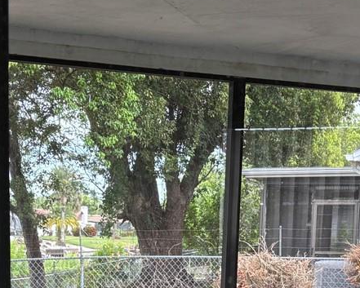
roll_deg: -0.9
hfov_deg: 20.8
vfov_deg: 15.8
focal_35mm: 92
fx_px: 980
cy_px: 386
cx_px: 141
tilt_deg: -9.8
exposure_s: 1/120
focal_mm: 5.96
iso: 32
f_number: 1.6
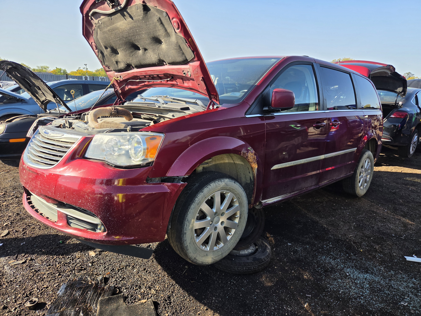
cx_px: 210
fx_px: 280
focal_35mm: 23
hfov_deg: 73.9
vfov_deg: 58.9
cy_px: 158
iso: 80
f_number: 1.8
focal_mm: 5.4
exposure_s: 1/2327
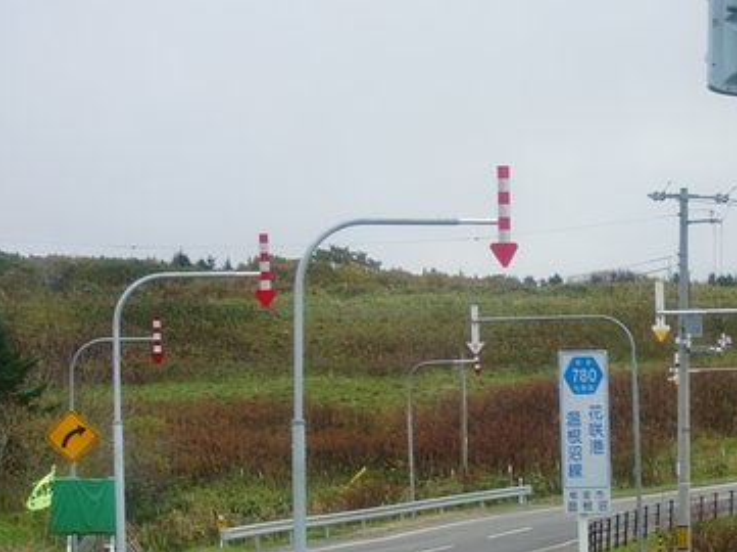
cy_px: 358
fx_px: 3382
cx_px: 484
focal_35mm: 159
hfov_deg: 12.4
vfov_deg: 9.3
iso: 100
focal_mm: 19.6
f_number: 5.8
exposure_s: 1/125
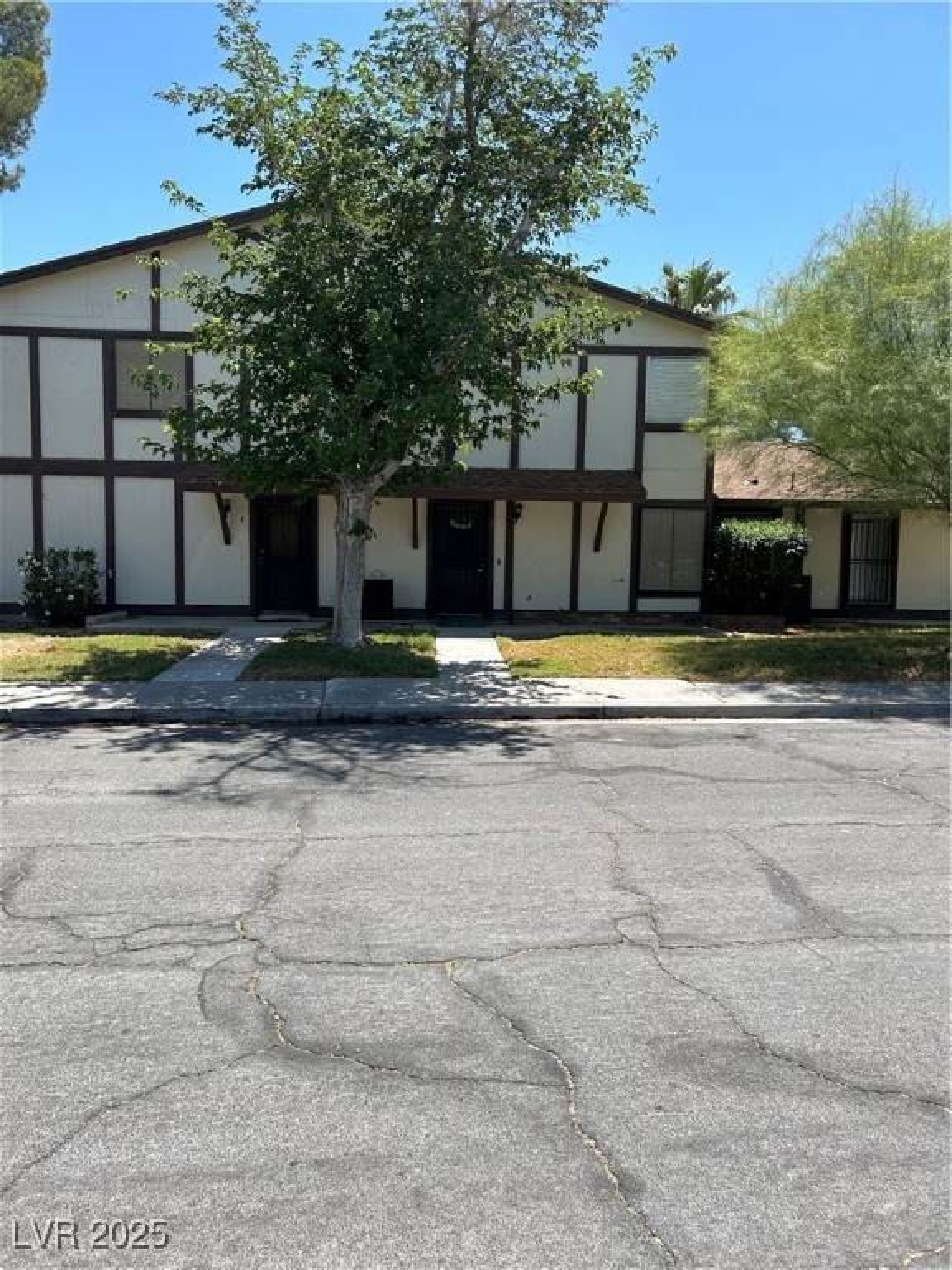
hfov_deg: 53.1
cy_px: 635
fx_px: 953
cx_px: 476
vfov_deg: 67.3
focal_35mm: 26
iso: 50
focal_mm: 5.7
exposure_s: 1/2841
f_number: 1.5
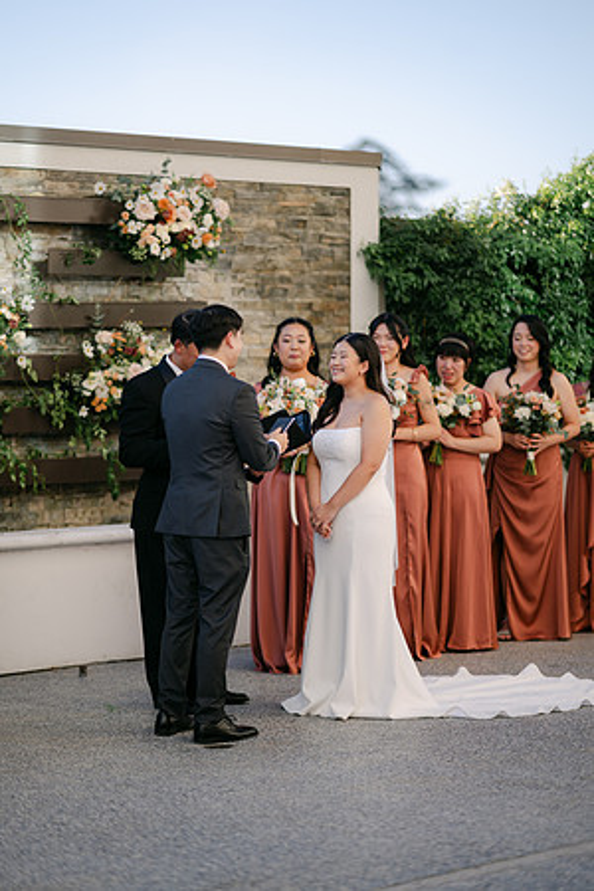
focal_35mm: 105
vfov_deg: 19.5
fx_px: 2599
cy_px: 446
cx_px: 297
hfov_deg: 13.0
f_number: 1.4
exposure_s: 1/2000
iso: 64
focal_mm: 105
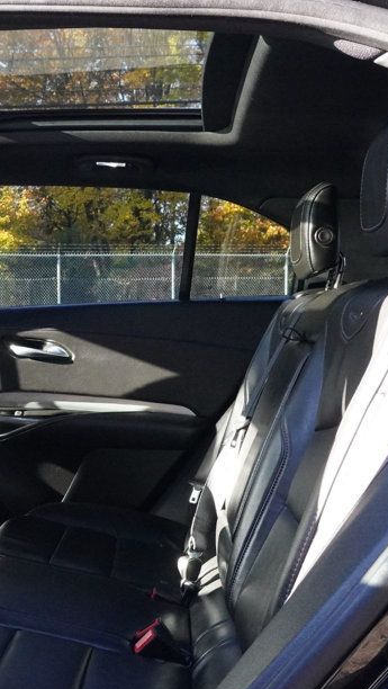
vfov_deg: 41.3
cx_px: 18
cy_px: 382
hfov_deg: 23.2
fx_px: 911
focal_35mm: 50
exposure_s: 1/250
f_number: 9
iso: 6400
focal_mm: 19
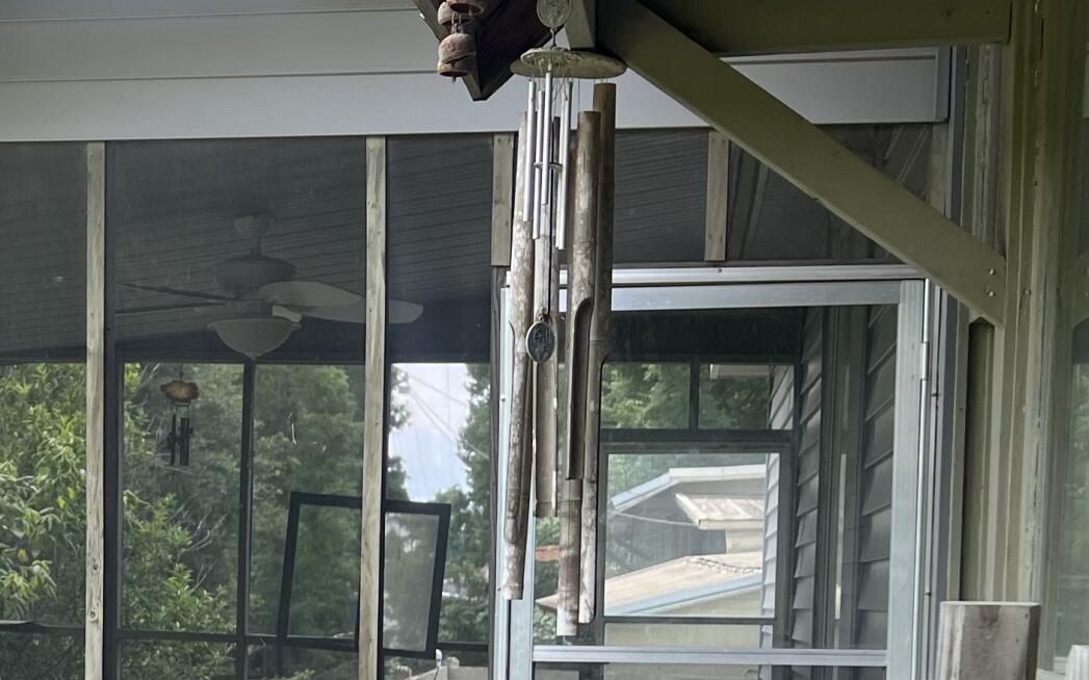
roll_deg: -1.4
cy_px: 712
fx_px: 2344
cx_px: 112
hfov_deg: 25.4
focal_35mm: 79
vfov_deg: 16.1
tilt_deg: -1.4
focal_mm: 5.7
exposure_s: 1/594
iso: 50
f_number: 1.5
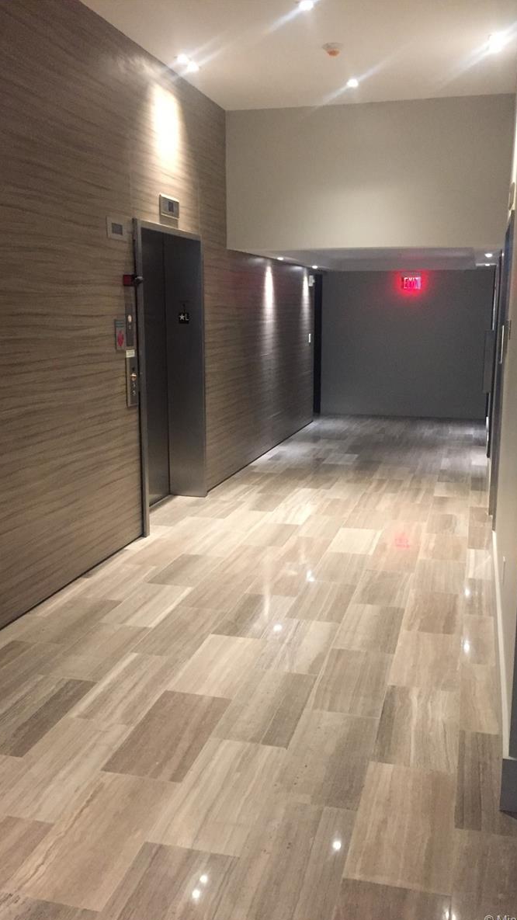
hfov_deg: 36.6
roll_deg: +0.0
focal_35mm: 32
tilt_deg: -11.7
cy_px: 464
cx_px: 275
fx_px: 780
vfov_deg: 61.0
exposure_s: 1/30
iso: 250
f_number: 2.2
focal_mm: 4.15
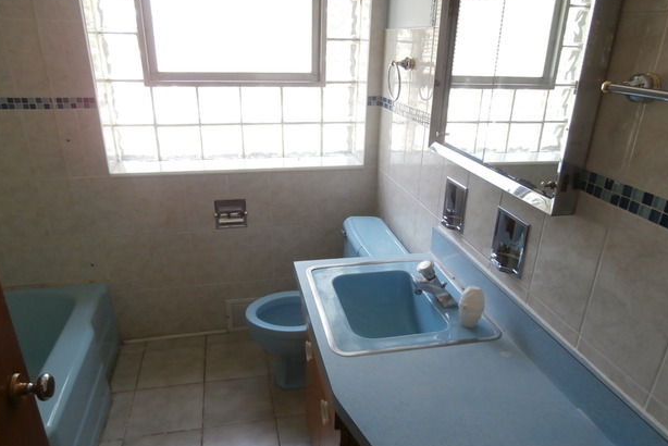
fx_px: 483
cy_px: 245
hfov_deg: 69.4
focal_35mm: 26
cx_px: 343
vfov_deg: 49.5
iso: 125
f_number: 3
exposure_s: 1/30
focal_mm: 4.2
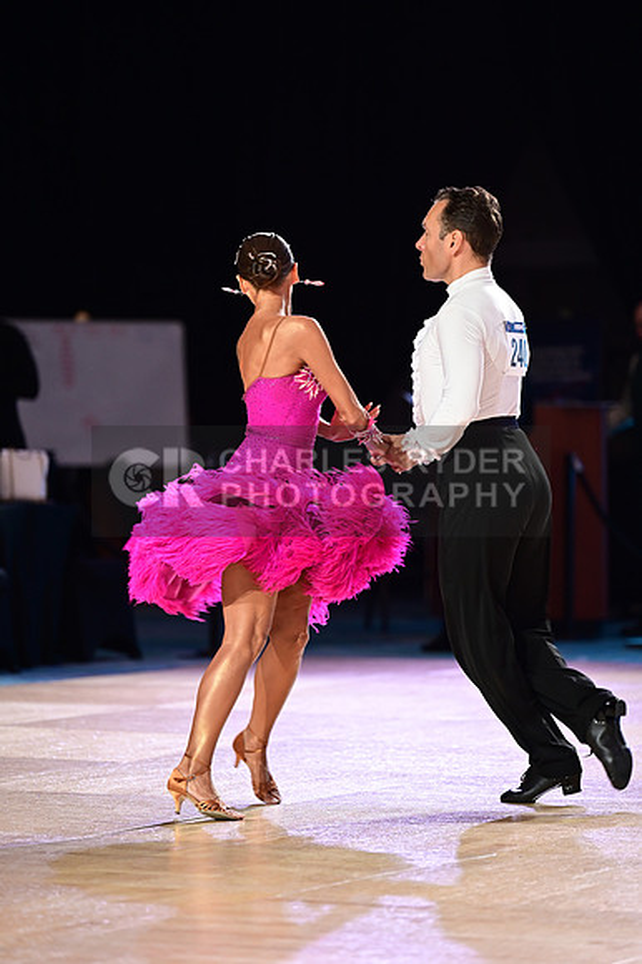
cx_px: 321
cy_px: 482
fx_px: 4419
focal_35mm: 165
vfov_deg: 12.5
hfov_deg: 8.3
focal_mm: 165
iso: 1600
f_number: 2.8
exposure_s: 1/320
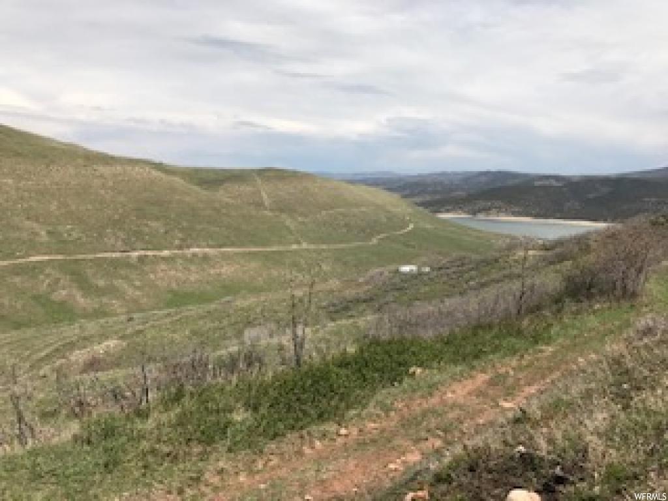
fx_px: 540
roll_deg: -2.2
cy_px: 250
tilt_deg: -8.8
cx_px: 334
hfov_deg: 63.4
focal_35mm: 28
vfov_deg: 49.7
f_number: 1.8
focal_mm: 3.99
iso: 20
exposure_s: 1/4000
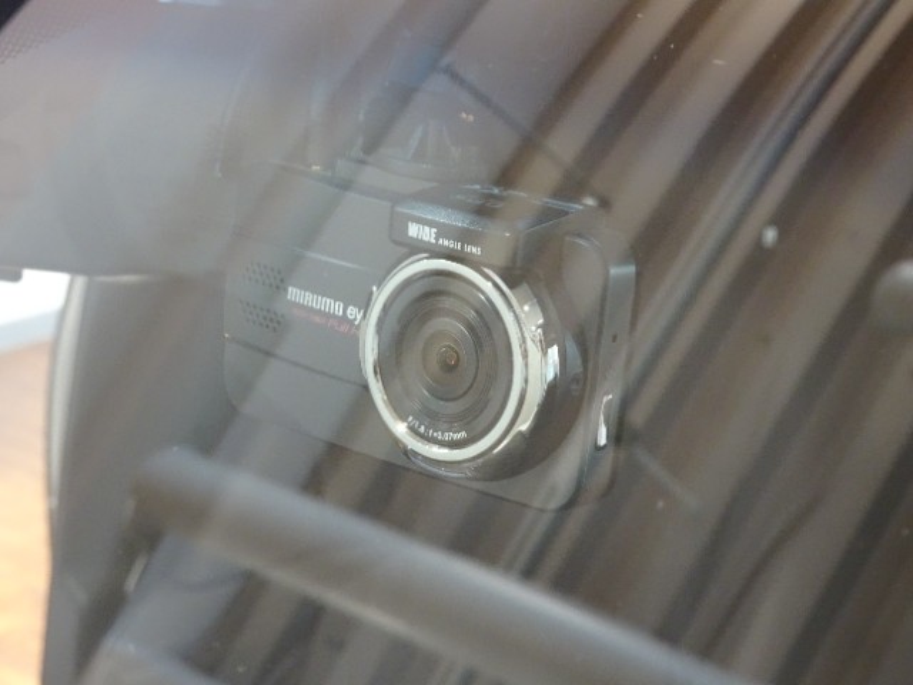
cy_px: 342
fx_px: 2110
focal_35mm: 80
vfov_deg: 18.4
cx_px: 456
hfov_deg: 24.4
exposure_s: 1/20
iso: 800
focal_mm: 13.69
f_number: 5
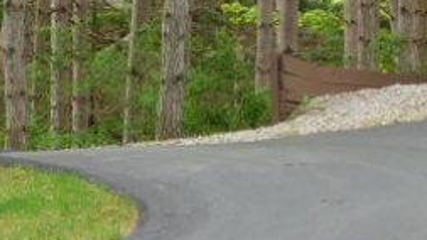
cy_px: 19
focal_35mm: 317
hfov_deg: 6.8
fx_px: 3587
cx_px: 49
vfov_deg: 3.8
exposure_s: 1/100
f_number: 4.8
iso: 125
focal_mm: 20.3
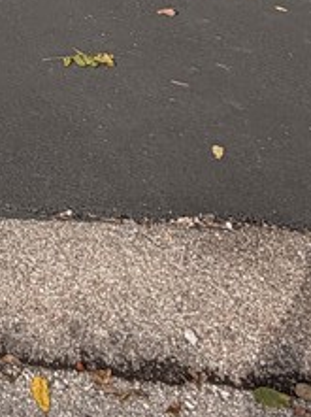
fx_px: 781
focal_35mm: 65
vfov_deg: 22.9
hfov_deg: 20.0
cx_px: -128
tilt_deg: -12.7
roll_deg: +0.7
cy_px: -242
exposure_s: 1/770
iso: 32
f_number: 2.2
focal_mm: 2.22
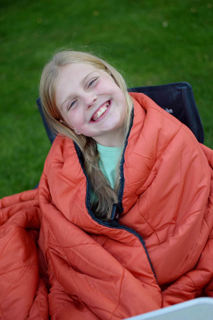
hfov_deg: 25.8
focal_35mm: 52
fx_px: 466
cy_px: 160
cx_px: 106
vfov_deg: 37.9
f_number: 1.8
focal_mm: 35
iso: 100
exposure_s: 1/400
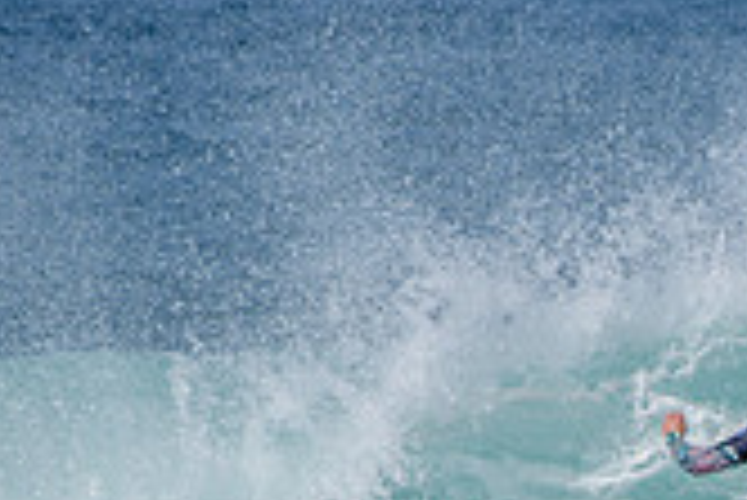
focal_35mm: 1749
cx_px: 783
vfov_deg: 0.8
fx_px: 36323
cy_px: 718
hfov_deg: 1.2
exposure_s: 1/2500
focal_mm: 500
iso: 250
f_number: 6.3
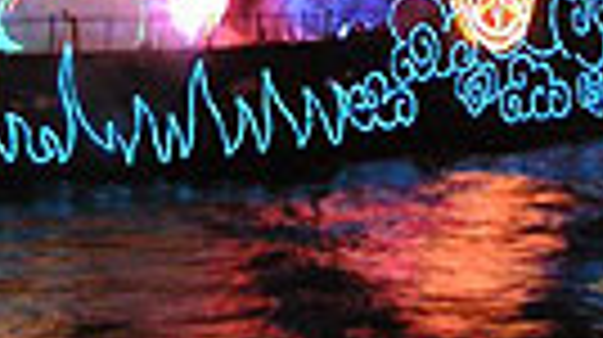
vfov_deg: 8.5
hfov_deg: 15.4
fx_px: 2220
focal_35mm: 139
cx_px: 459
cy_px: -137
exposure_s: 1/2
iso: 100
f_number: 2.8
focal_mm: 6
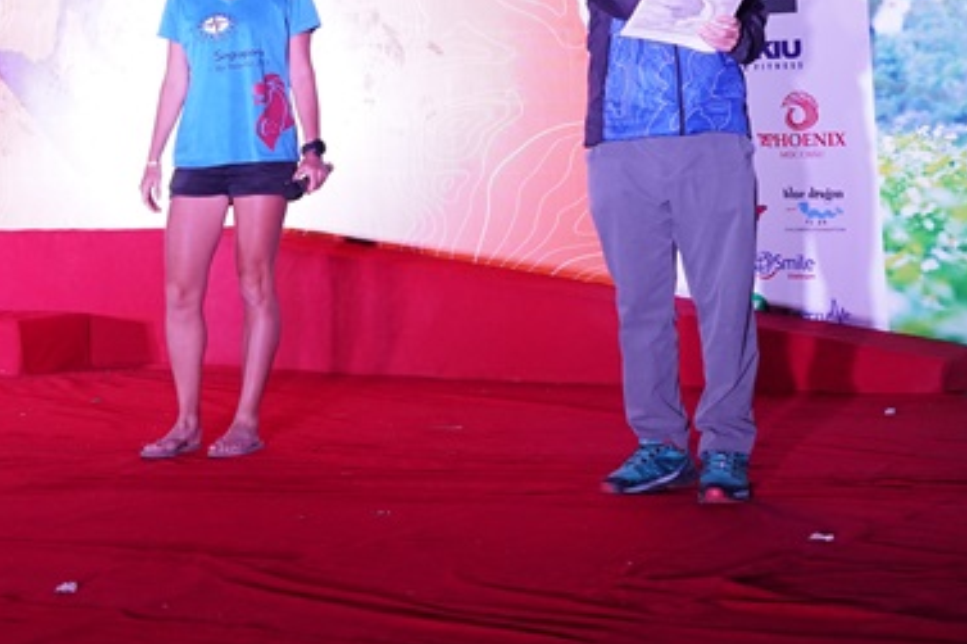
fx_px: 2282
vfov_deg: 15.5
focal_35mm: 85
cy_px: -128
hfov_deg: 23.9
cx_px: 386
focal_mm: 35
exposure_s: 1/500
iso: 3200
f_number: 3.2
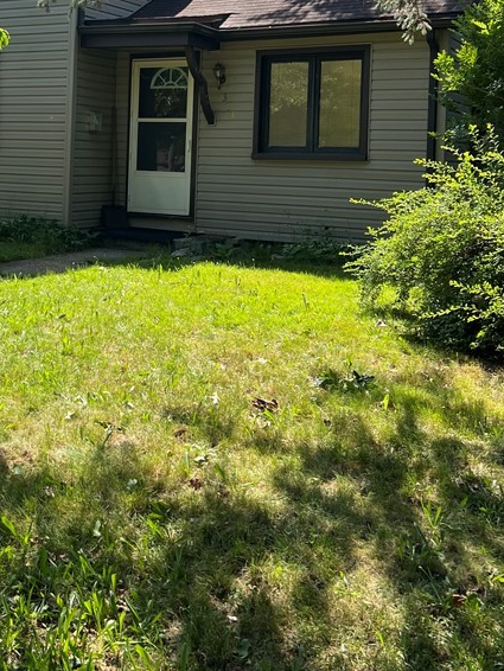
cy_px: 165
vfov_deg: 39.3
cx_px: 127
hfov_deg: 30.4
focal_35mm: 47
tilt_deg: +1.3
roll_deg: -1.1
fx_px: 912
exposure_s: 1/991
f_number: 1.5
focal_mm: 5.7
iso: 50
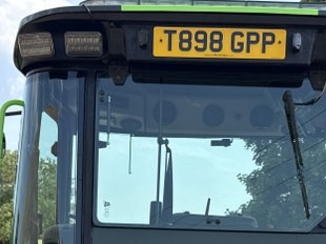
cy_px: 299
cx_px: 193
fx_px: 583
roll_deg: -1.1
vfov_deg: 21.8
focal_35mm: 62
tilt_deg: -4.4
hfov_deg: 31.1
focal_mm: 6.76
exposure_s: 1/2053
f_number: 1.78
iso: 80
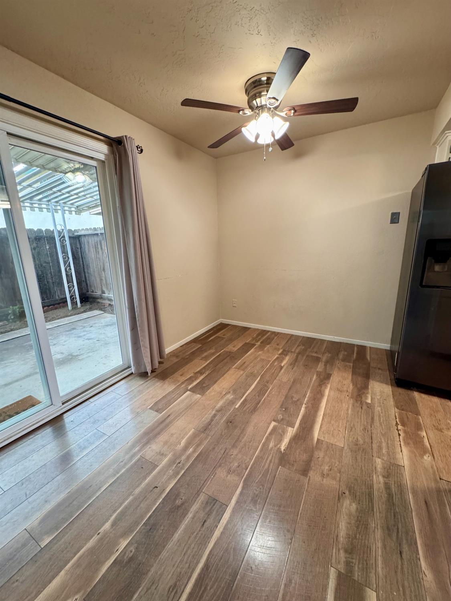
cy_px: 300
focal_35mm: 14
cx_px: 226
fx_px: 243
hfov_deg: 85.7
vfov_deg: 102.1
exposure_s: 1/60
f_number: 2.2
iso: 320
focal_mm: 2.22
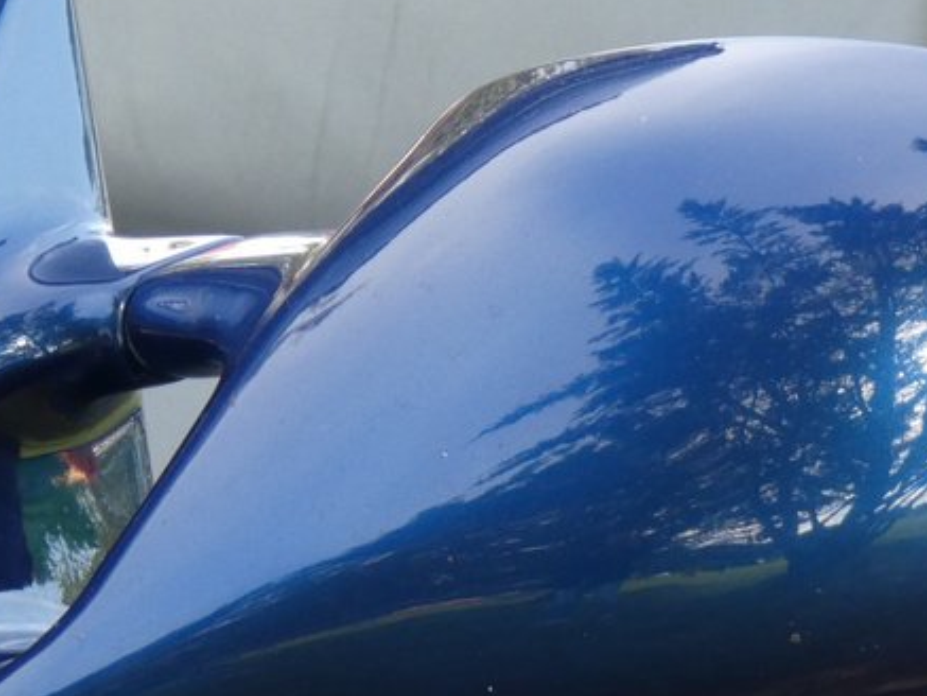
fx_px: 15697
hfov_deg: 3.4
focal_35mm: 586
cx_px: 414
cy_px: 509
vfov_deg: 2.5
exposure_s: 1/80
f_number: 5.5
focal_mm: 44.8
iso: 200
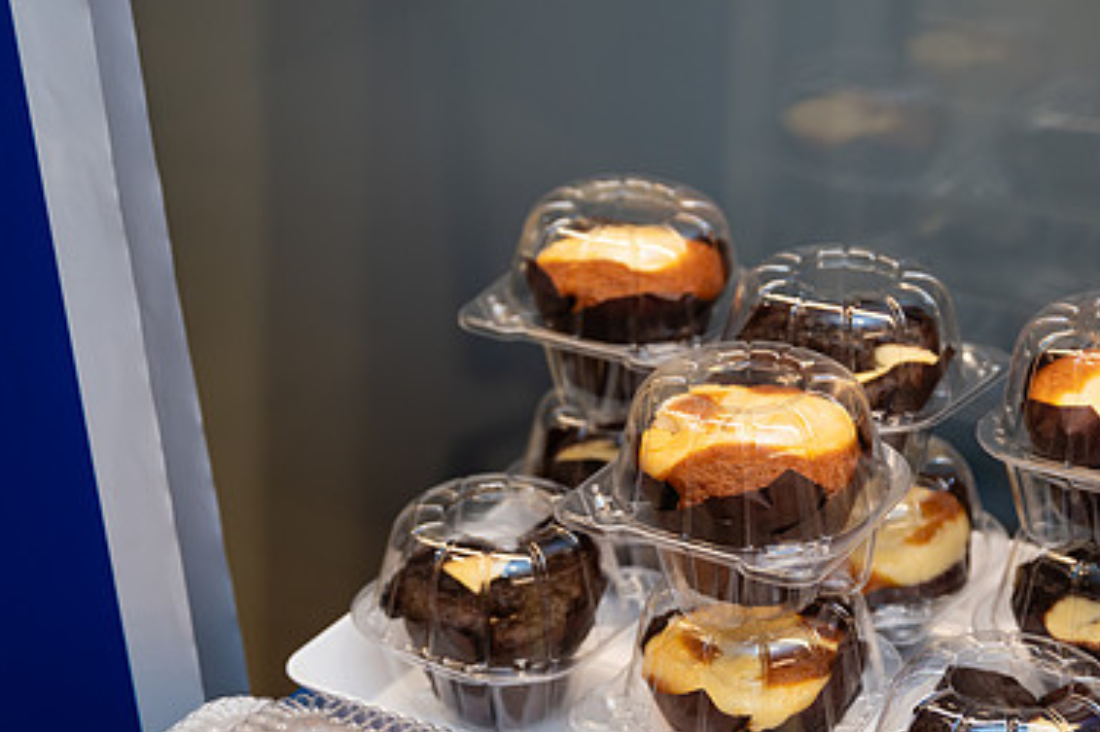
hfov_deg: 25.4
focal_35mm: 79
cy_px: 409
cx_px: 821
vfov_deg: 17.3
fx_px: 2413
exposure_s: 1/200
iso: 200
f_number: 3.2
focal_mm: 49
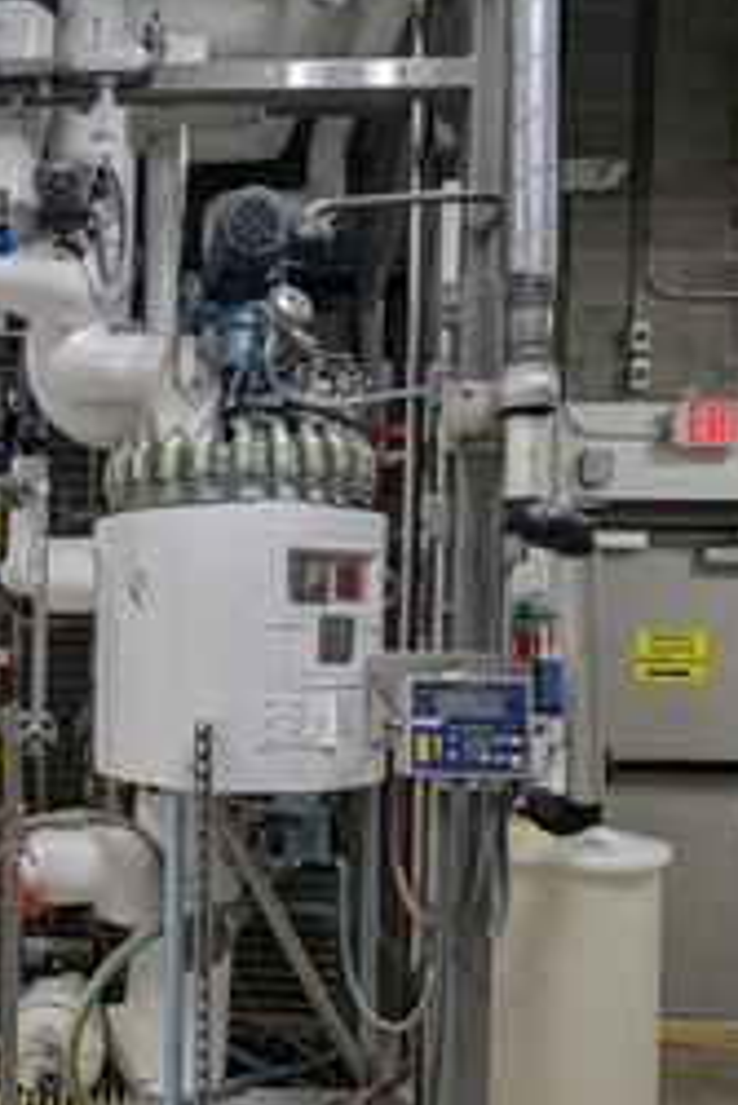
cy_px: 654
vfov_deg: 58.3
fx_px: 983
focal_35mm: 32
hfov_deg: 37.7
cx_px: 38
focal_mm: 2.35
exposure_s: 1/60
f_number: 2.2
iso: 59
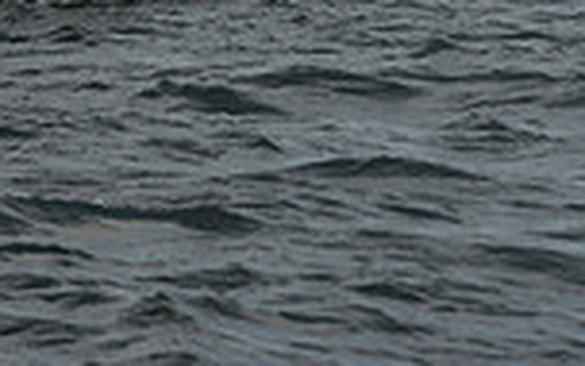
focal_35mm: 450
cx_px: -48
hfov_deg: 4.7
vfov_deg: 2.9
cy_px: -697
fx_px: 7174
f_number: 6.3
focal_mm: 116
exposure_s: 1/640
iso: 250
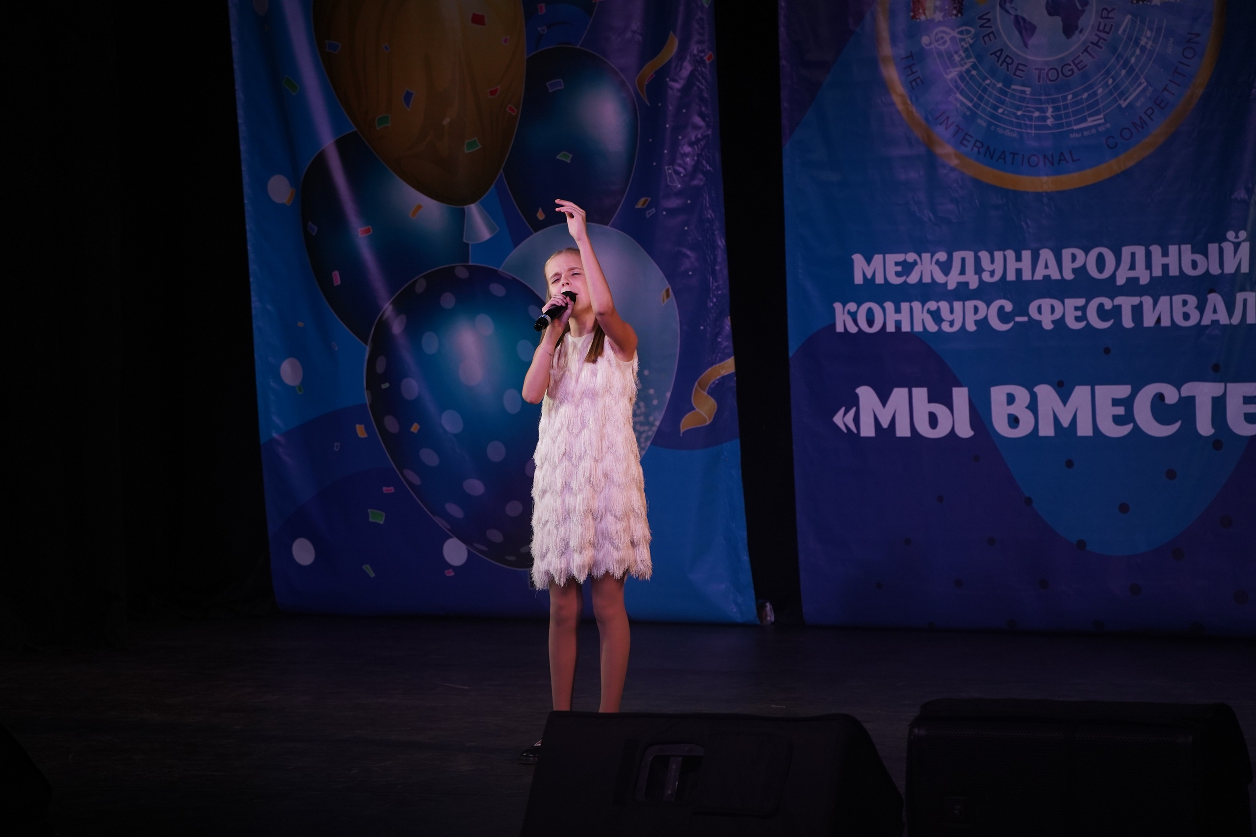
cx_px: 628
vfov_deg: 10.5
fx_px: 4570
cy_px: 418
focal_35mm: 131
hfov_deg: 15.6
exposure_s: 1/250
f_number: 5.6
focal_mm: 131
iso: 1600
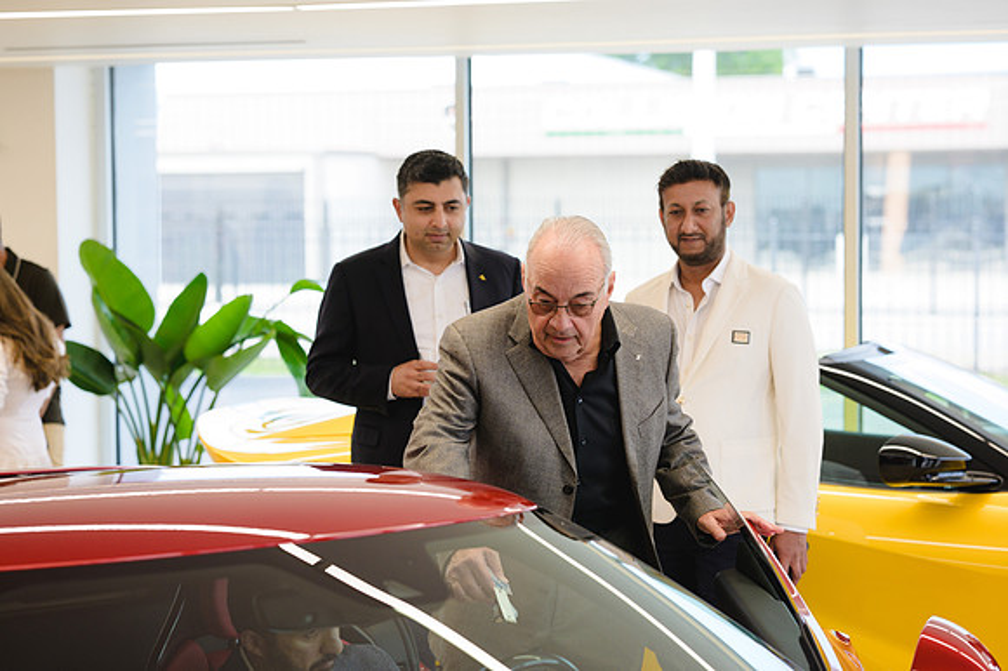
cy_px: 336
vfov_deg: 16.1
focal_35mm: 85
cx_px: 504
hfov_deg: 23.9
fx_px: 2379
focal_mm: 85
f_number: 4
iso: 250
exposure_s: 1/200
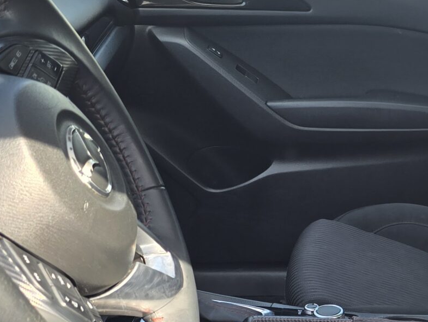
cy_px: 285
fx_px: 927
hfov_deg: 23.2
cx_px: 545
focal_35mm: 75
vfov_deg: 19.3
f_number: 1.7
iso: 20
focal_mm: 6.3
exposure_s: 1/180
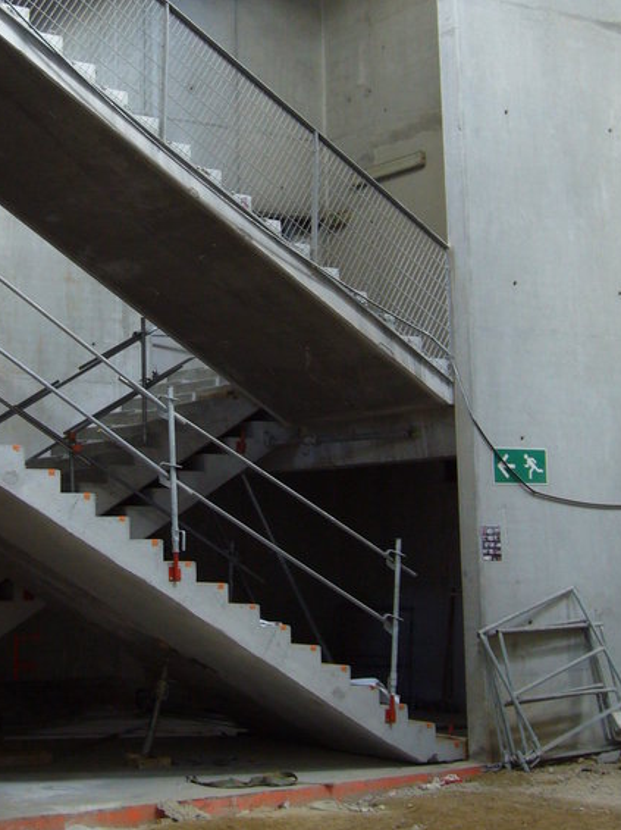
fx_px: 1485
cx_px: 214
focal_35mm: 62
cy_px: 239
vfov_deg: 30.8
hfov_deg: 23.5
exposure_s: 1/15
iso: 100
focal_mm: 5.8
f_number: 2.8
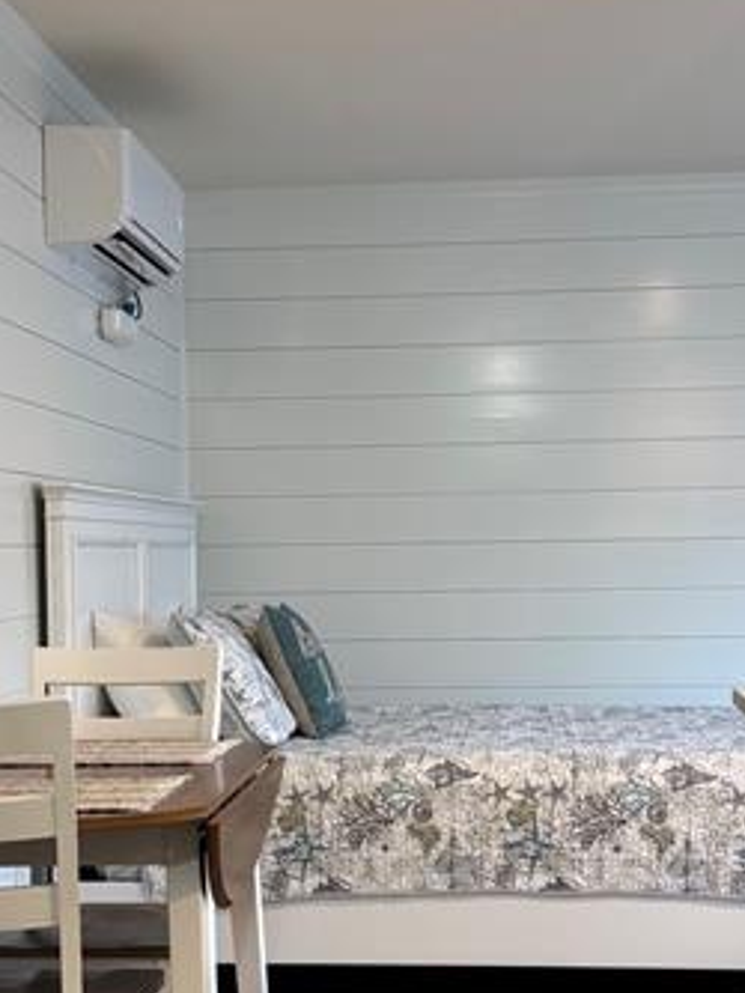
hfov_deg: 24.4
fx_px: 1721
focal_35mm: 60
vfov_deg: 32.0
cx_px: 375
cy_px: 626
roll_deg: +0.5
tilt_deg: -4.1
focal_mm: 5.96
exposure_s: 1/60
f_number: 1.6
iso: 125
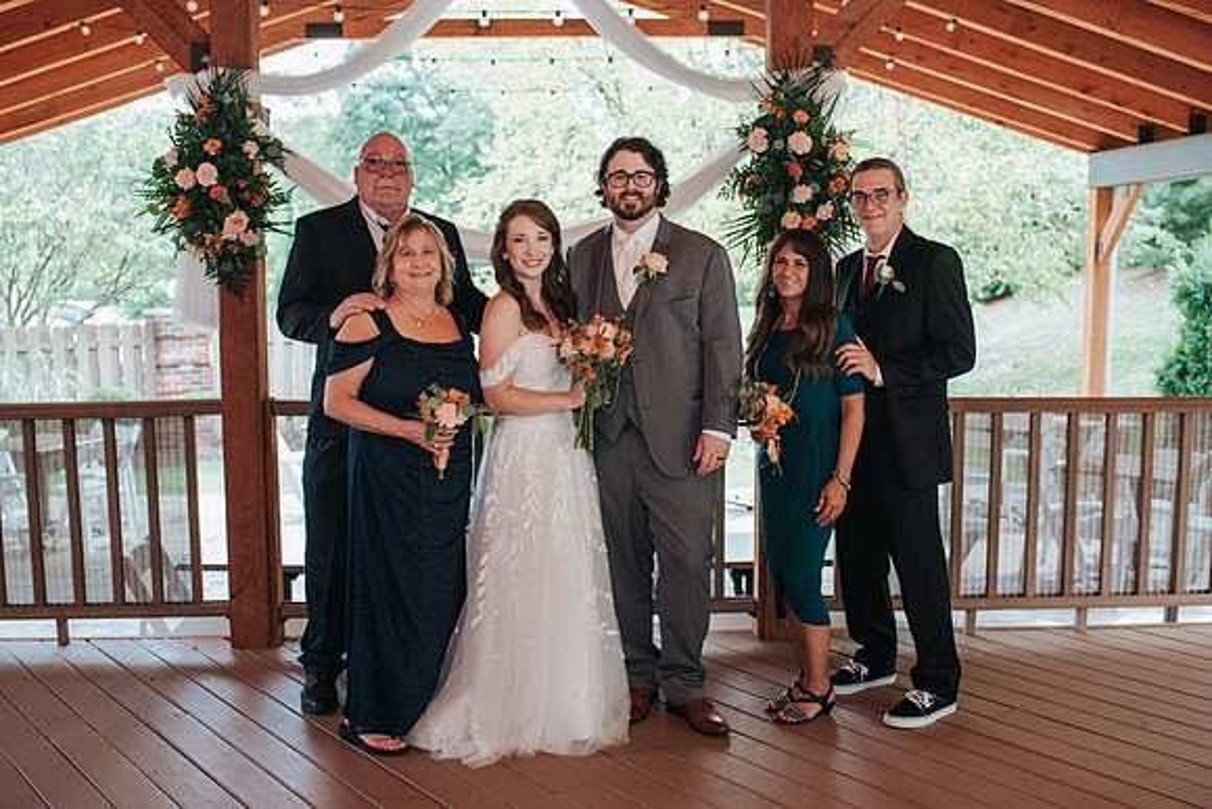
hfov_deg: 50.0
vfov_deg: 34.6
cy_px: 410
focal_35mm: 39
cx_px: 587
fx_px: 1298
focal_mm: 35
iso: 280
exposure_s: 1/200
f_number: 3.2
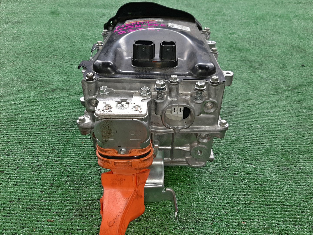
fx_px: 235
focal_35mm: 26
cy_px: 118
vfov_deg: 53.1
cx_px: 156
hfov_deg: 67.3
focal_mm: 3.93
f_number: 1.7
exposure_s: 1/50
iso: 75
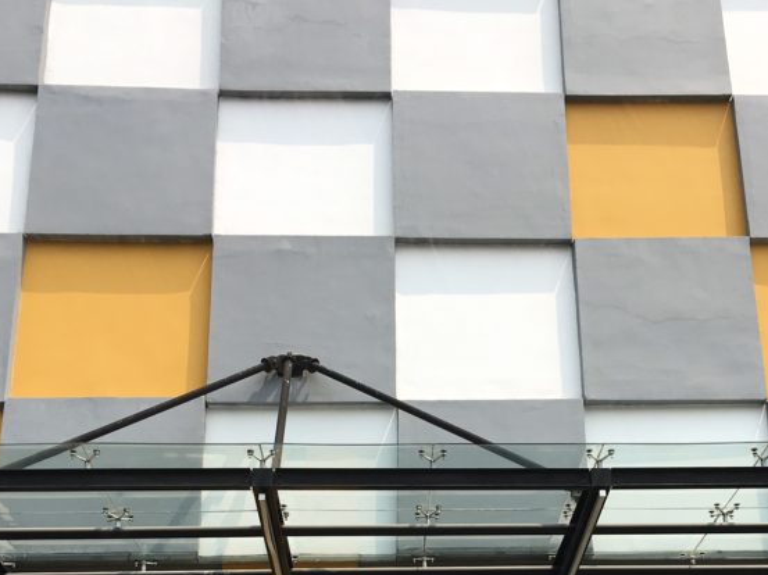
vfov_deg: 25.1
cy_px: 544
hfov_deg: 34.2
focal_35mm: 56
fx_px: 1242
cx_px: 474
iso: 25
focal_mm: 4.15
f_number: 2.2
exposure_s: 1/1326
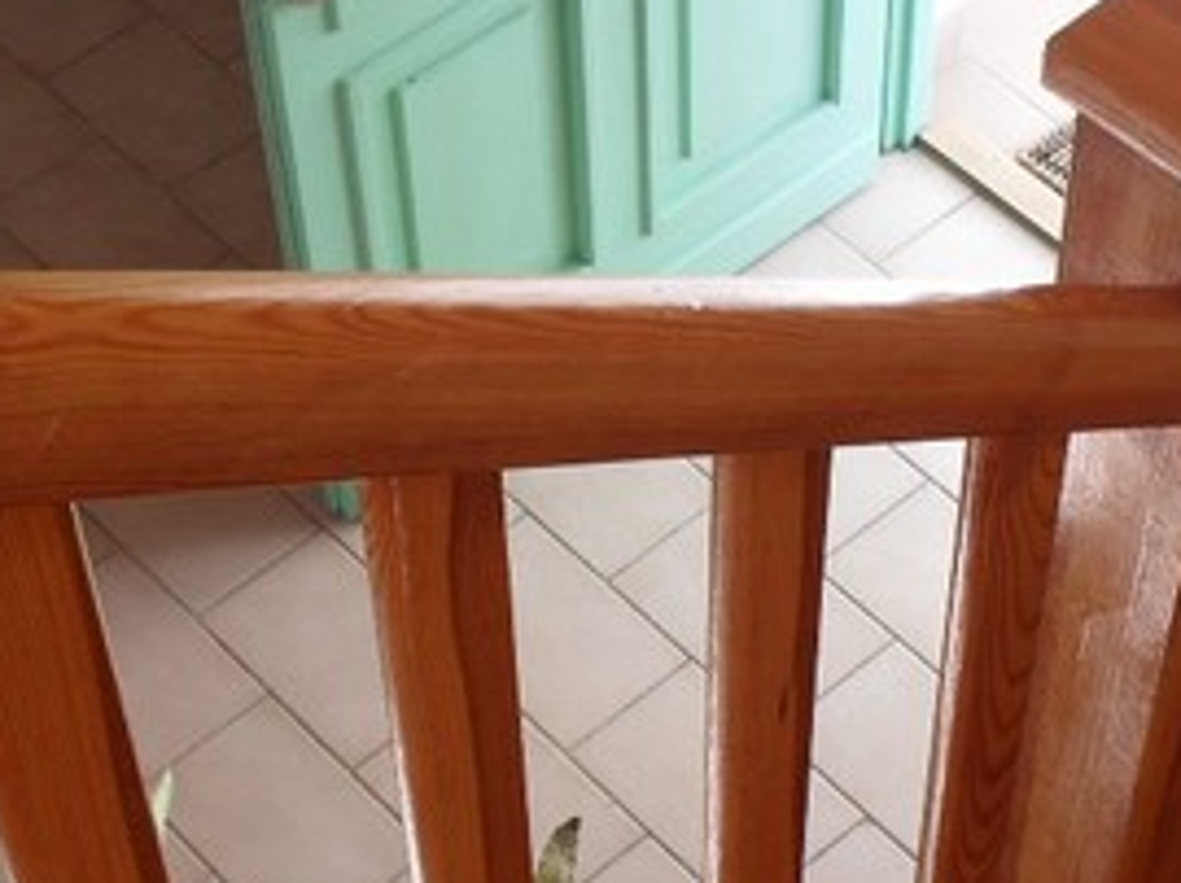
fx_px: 2829
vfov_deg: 17.6
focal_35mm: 83
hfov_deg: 23.6
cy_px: 730
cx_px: 682
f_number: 3.2
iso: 100
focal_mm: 6.3
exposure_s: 1/45
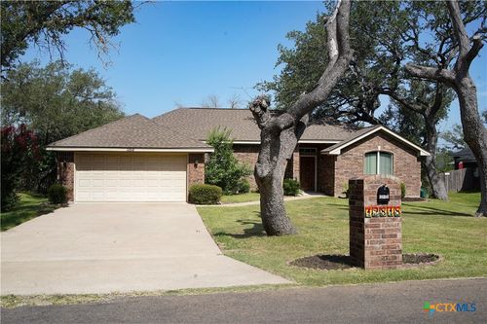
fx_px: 473
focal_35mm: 35
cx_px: 244
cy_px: 162
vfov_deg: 37.8
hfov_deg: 54.5
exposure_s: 1/500
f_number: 11
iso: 640
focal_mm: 35
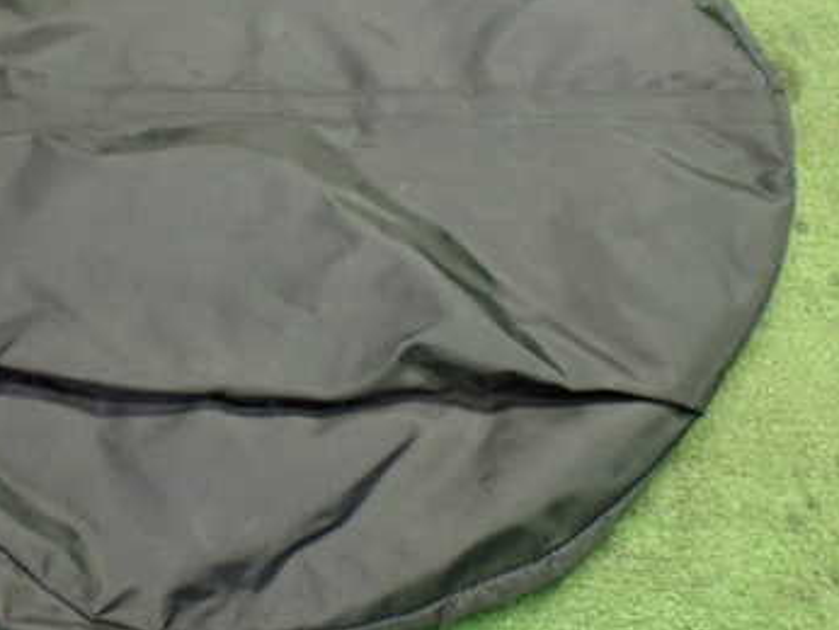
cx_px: 235
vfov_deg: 27.6
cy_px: 150
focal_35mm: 52
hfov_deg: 36.1
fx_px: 1261
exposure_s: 1/50
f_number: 2.3
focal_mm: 5.4
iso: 800
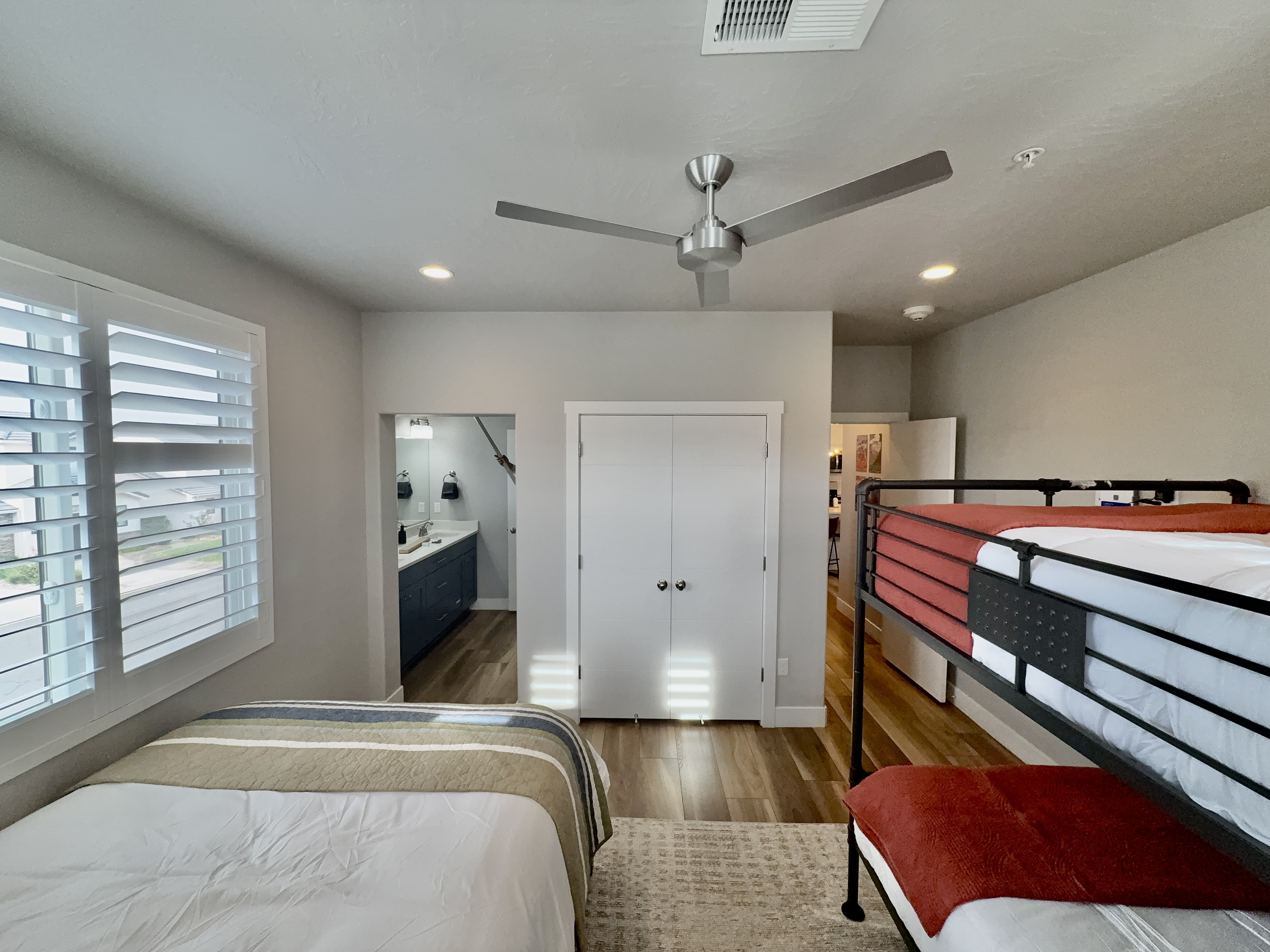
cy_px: 476
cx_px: 635
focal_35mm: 14
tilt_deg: -2.2
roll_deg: -0.3
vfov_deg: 85.7
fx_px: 514
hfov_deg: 102.1
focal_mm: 2.22
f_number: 2.2
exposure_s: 1/120
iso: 125
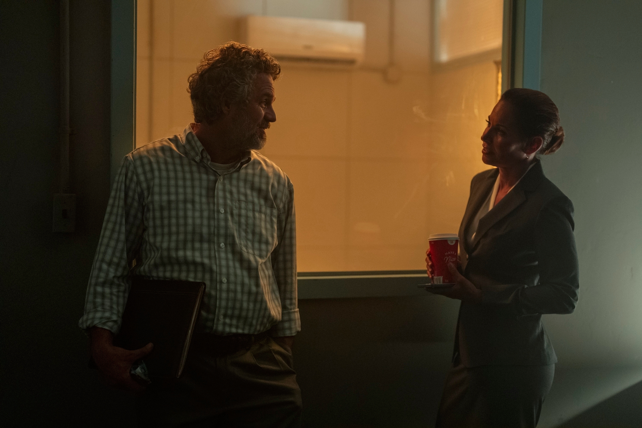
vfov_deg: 27.0
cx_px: 321
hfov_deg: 39.6
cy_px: 214
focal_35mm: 50
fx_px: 892
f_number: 1.8
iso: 4000
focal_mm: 50
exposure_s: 1/200
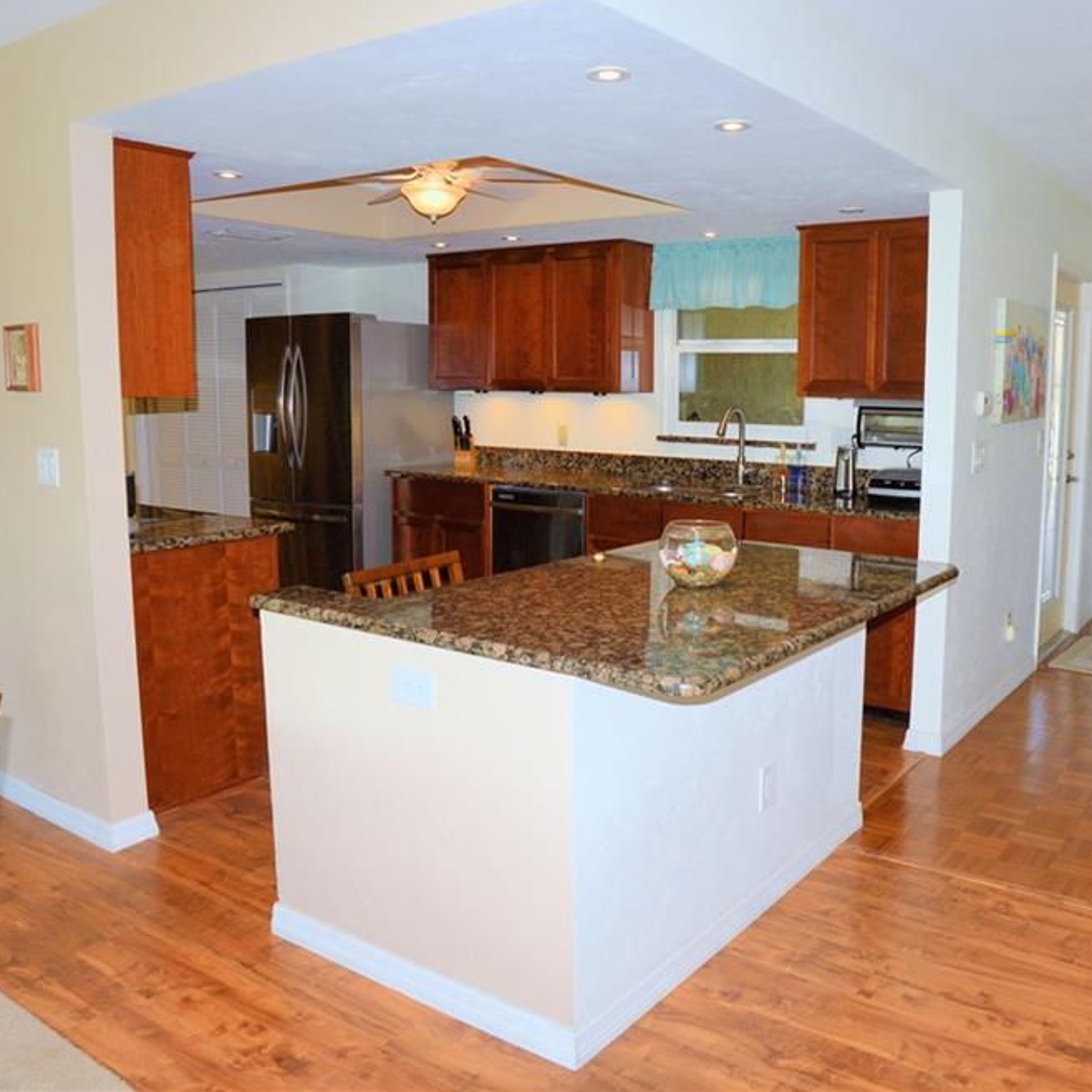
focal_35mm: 30
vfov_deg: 54.6
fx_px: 1059
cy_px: 530
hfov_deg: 54.1
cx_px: 666
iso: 400
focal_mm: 15
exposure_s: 1/100
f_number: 7.1
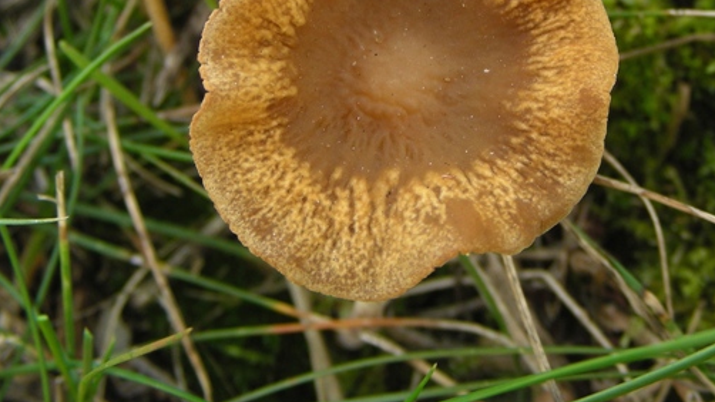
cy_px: 38
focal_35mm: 66
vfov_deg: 18.0
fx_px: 1251
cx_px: 442
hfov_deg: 31.8
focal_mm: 6.3
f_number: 3.5
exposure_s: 1/30
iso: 63
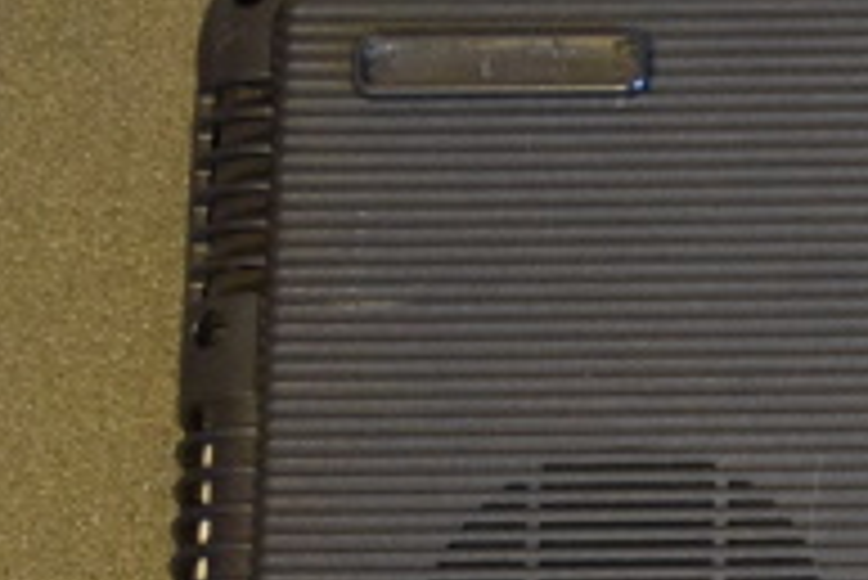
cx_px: 1475
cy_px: 892
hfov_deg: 9.1
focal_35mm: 217
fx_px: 5237
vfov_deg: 6.3
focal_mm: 35
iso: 6400
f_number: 4.2
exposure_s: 1/25
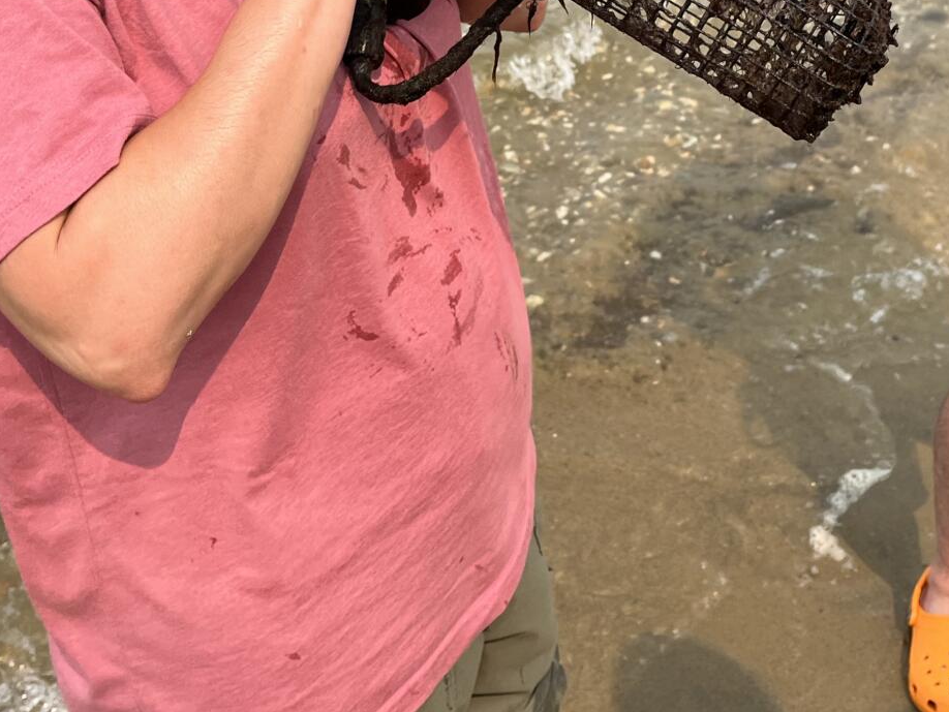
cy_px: -14
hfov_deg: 32.9
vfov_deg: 24.0
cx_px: 641
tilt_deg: -19.8
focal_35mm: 58
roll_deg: +0.9
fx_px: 1590
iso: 50
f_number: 1.6
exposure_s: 1/2101
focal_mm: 5.1
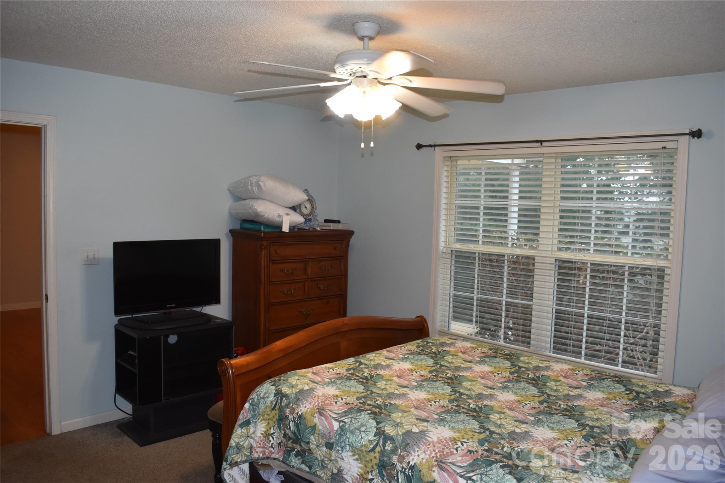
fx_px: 544
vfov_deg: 47.9
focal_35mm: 27
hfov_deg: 67.4
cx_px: 362
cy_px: 242
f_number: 5.6
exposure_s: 1/125
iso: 800
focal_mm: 18
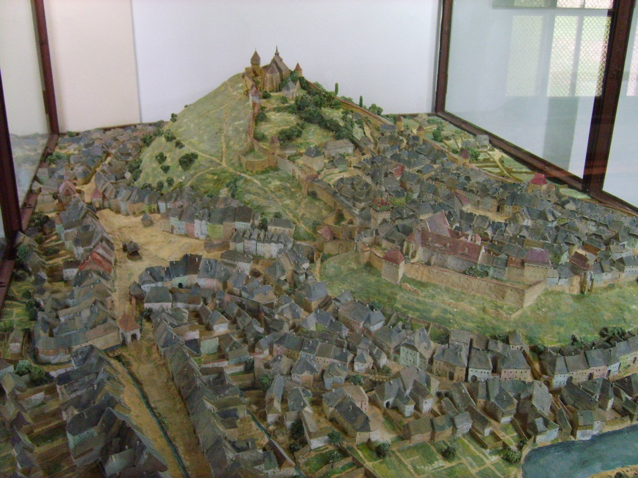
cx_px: 319
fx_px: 645
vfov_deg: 40.7
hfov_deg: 52.6
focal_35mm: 35
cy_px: 239
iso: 400
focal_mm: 5.8
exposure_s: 1/30
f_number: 2.8
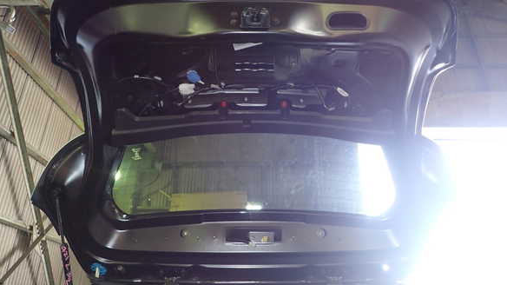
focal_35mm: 28
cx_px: 259
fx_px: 376
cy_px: 119
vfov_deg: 41.3
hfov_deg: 67.9
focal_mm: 4.5
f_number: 2
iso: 200
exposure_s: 1/30
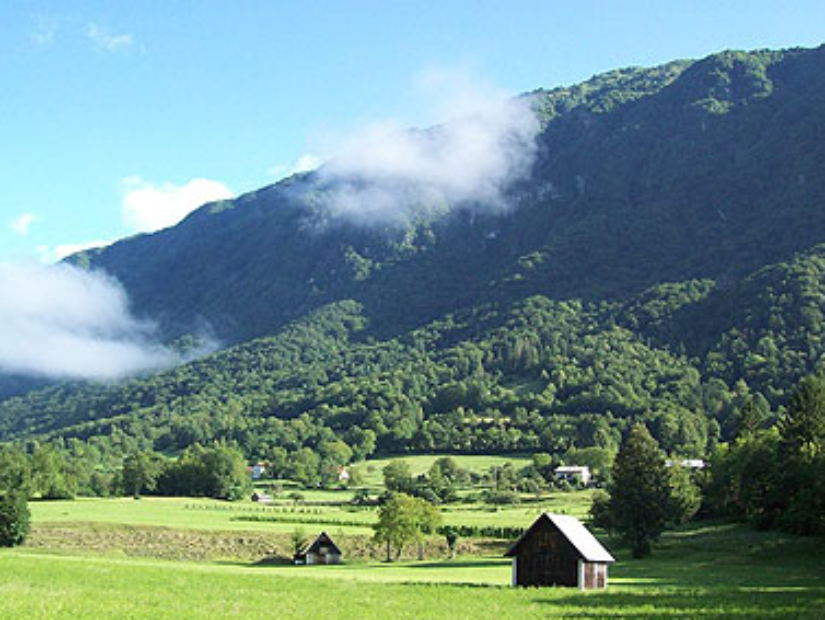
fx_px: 1025
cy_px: 300
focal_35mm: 43
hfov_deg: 43.8
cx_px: 400
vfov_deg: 33.6
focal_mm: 6
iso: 80
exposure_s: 1/392
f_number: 2.7
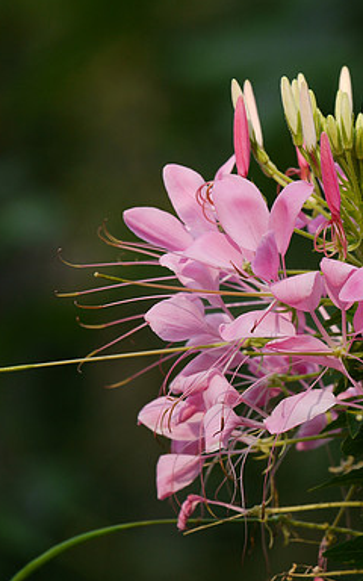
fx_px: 8674
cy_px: 297
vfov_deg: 3.8
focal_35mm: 548
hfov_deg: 2.4
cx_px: 392
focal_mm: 171
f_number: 5.6
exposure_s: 1/250
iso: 100
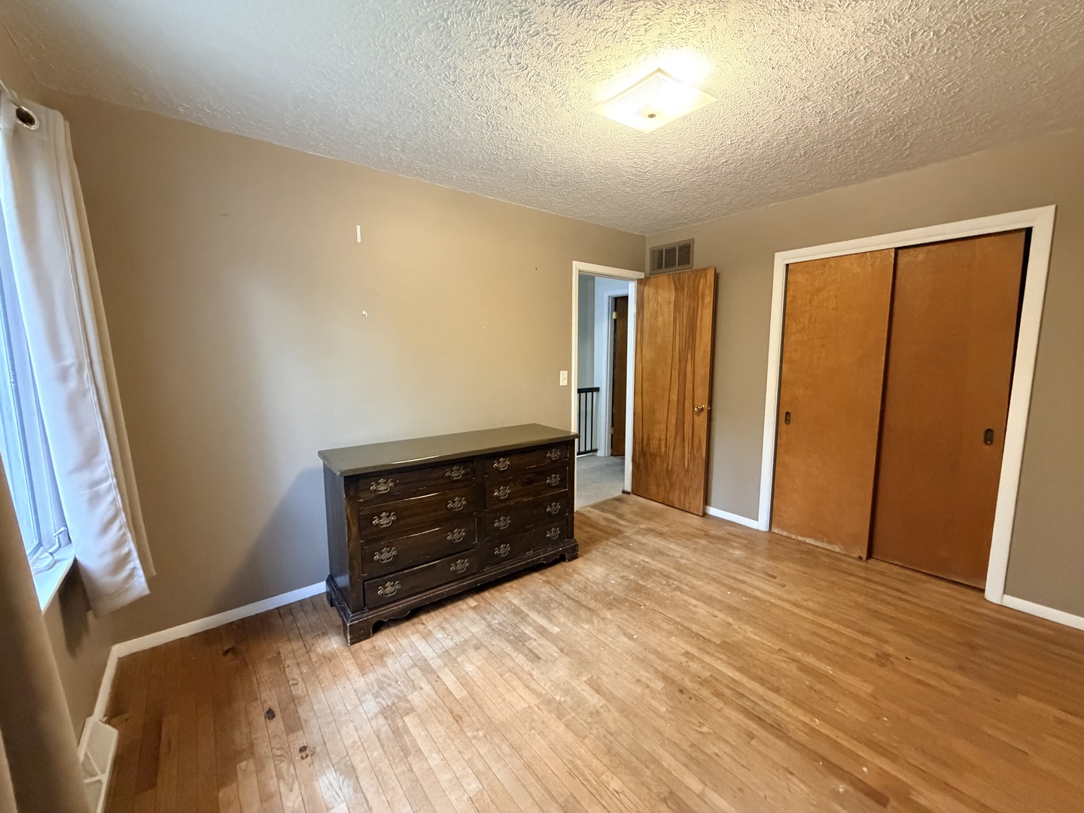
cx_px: 542
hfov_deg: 102.1
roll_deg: +0.8
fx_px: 438
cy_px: 406
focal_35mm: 14
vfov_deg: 85.7
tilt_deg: -7.7
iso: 640
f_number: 2.2
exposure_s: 1/60
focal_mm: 2.22
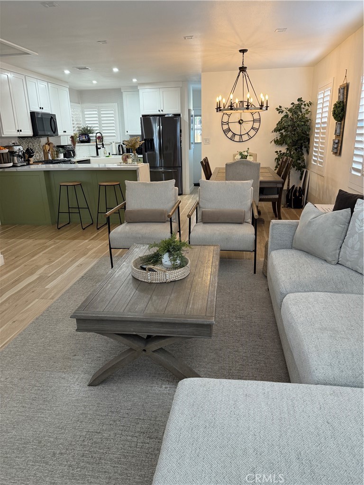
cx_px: 182
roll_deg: +0.7
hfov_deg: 56.8
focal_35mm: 24
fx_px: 336
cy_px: 242
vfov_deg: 71.6
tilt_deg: -17.3
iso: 200
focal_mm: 6.76
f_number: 1.78
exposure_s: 1/60
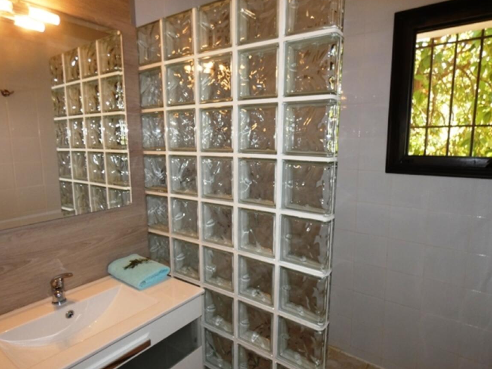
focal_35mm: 21
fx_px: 298
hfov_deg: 78.9
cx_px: 257
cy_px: 188
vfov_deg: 63.4
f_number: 2.8
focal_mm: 3.6
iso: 160
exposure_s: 1/60
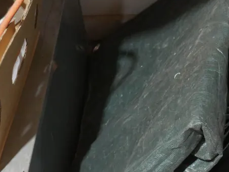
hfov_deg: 14.6
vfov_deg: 11.1
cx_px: 252
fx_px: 874
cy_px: 180
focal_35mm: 132
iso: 2000
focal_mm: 29
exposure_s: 1/60
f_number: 5.4
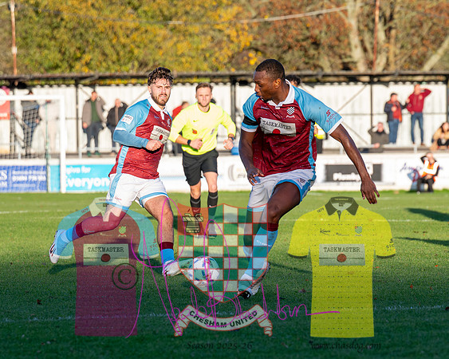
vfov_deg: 5.1
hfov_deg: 6.4
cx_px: 281
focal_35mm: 304
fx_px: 4044
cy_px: 224
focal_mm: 125
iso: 800
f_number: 4
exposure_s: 1/2500
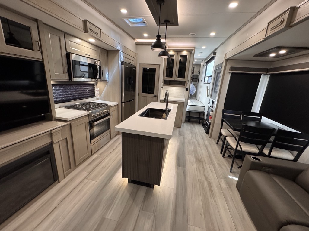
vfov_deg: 85.7
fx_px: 125
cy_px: 116
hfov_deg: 102.1
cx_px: 154
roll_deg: -4.3
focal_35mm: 14
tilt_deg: -15.1
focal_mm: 2.22
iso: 320
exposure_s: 1/99
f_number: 2.2
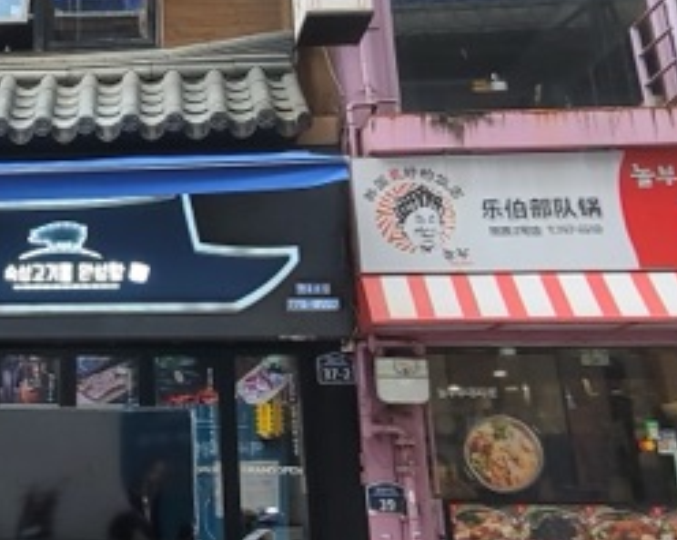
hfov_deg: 41.2
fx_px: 821
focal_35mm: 41
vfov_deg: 36.4
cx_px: 63
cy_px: 226
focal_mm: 2.2
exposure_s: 1/119
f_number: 2.2
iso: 64
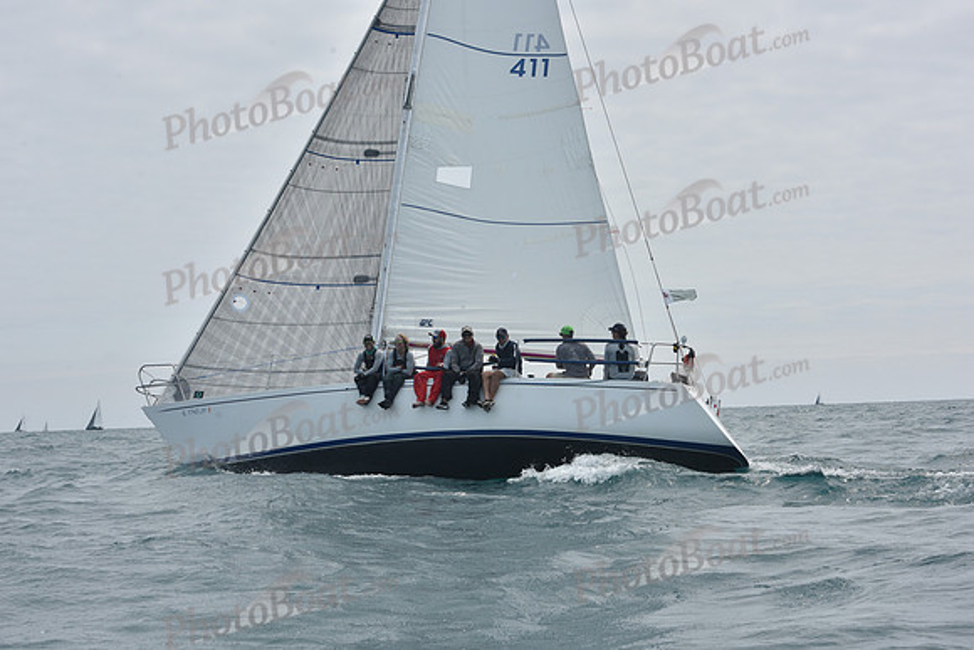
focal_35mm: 70
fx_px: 1894
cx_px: 487
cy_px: 325
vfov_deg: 19.5
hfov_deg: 28.8
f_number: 11
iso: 250
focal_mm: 70
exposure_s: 1/800
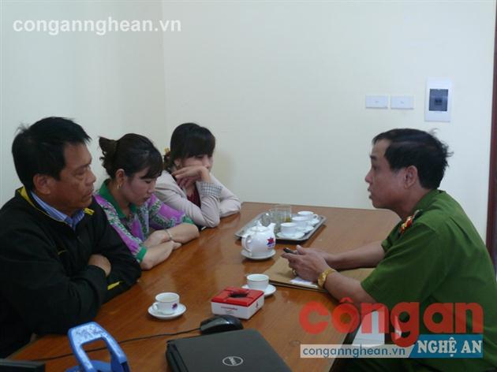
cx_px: 248
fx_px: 675
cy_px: 186
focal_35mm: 47
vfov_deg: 30.9
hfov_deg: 40.4
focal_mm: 10
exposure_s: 1/30
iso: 200
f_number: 3.2
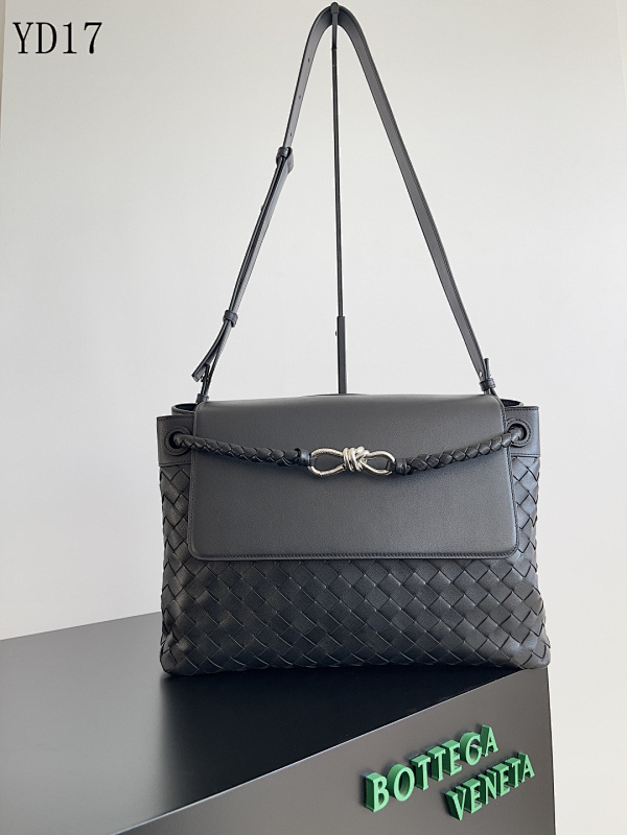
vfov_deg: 67.3
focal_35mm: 26
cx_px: 314
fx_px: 628
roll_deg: +1.8
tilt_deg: +4.9
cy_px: 418
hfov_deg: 53.1
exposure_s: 1/121
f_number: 1.6
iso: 64
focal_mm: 5.1
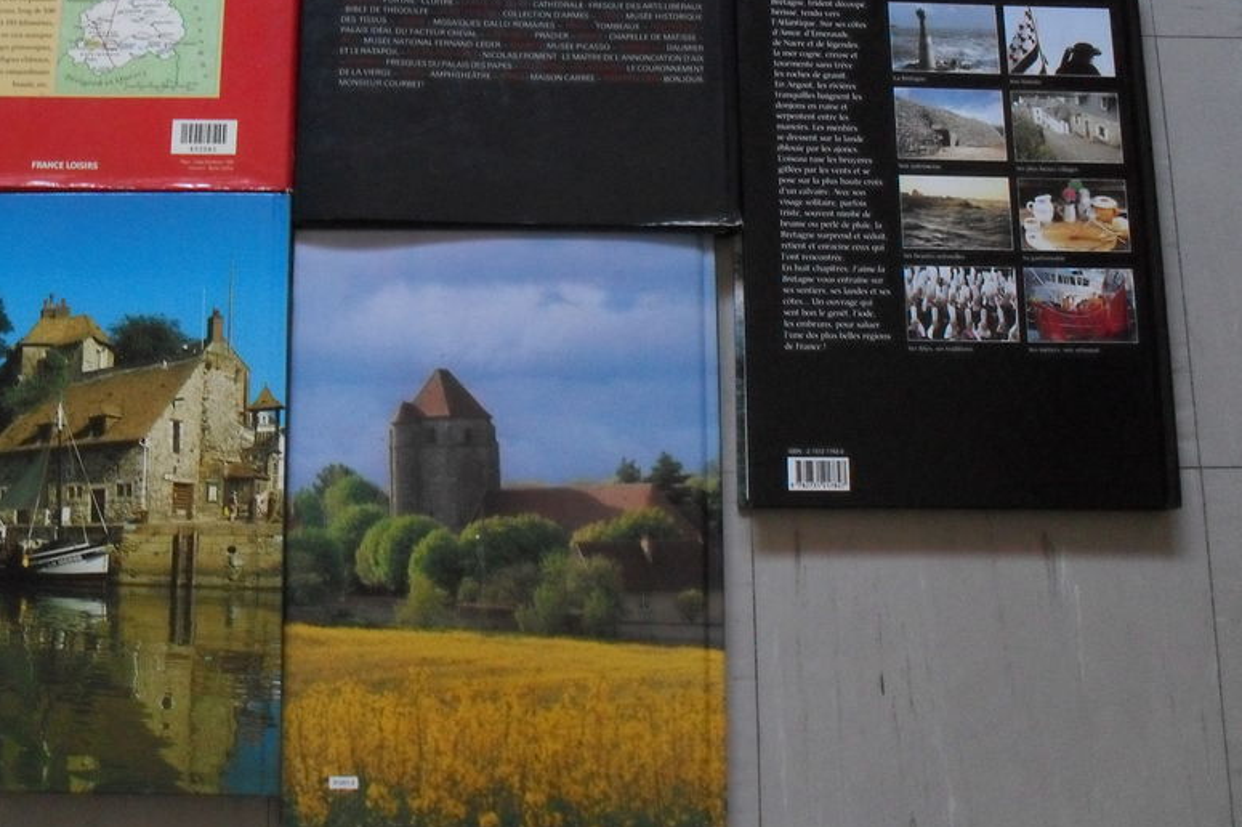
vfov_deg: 28.5
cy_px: 297
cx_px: 492
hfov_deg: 41.7
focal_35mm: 47
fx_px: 1621
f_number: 3.2
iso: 400
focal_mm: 6.3
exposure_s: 1/15
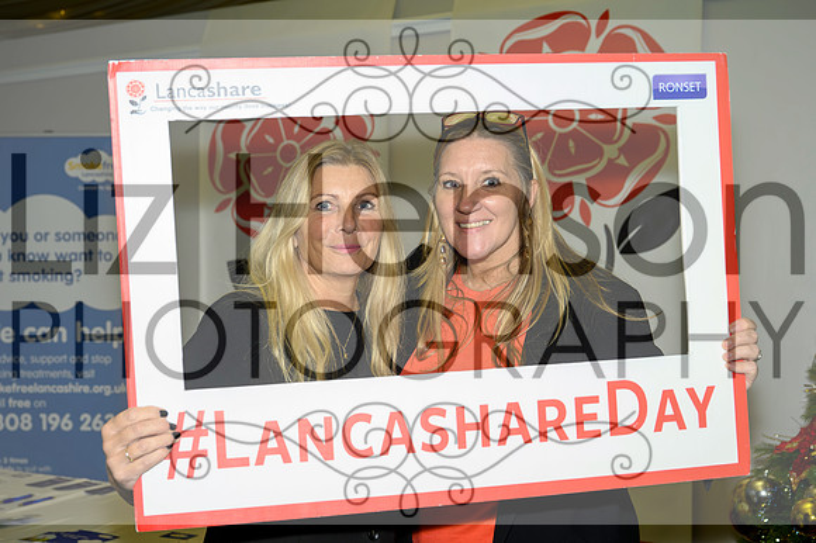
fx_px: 999
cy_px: 273
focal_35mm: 44
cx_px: 399
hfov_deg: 44.4
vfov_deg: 30.4
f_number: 4
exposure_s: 1/100
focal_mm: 38
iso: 1600
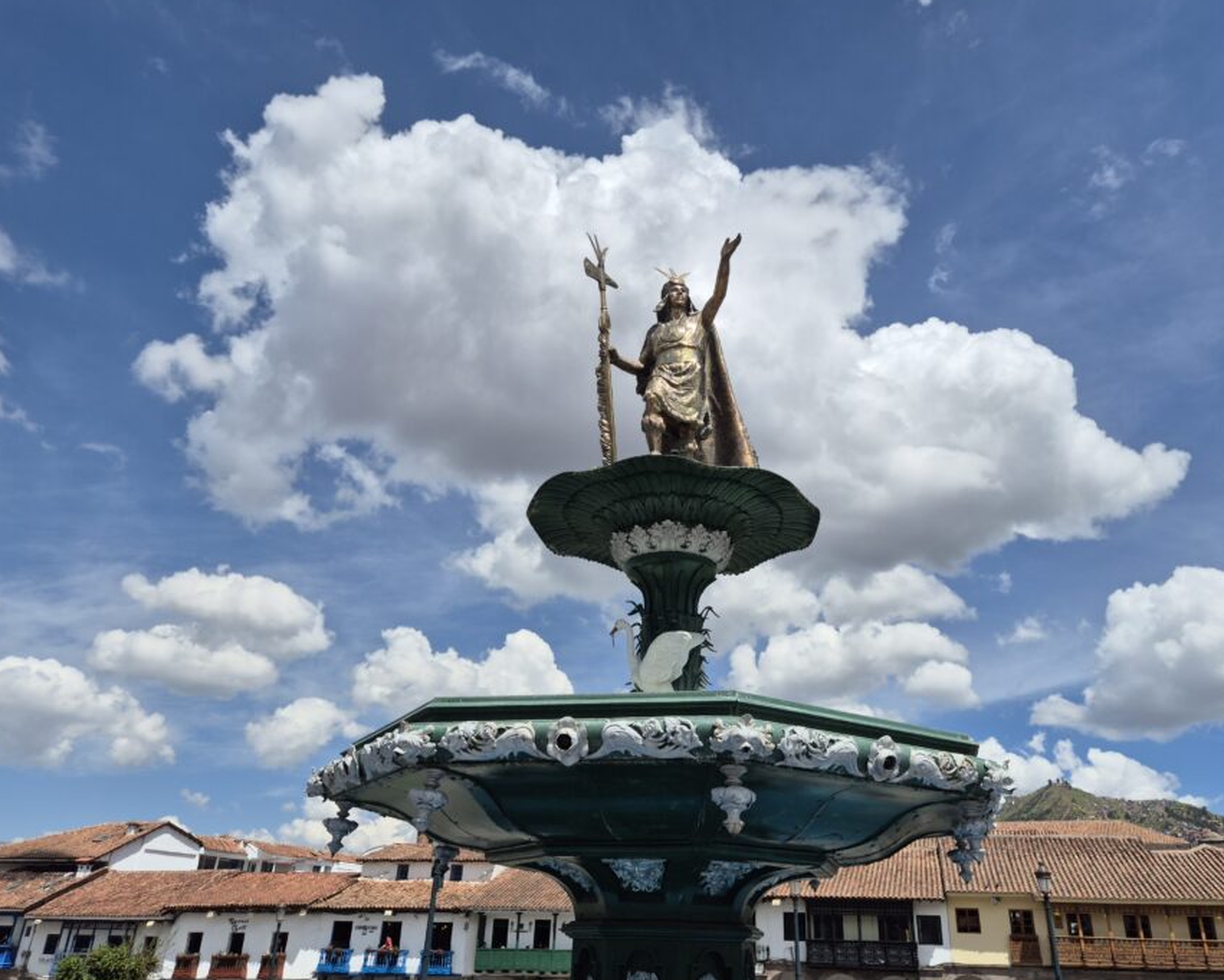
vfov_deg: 53.2
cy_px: 489
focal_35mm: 27
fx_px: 978
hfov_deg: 64.0
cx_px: 657
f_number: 1.8
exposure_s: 1/2968
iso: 25
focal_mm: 5.4
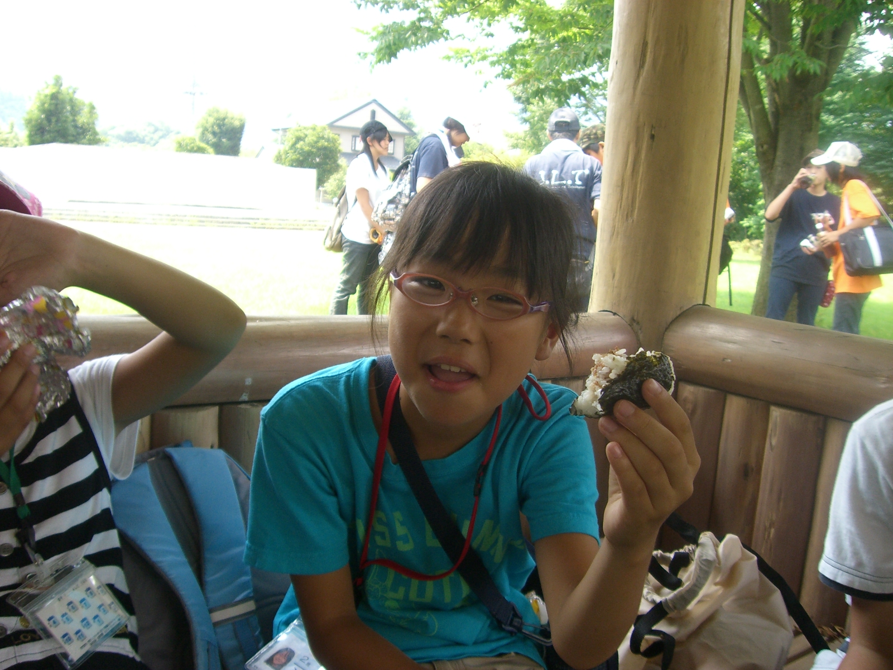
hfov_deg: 49.0
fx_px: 980
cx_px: 446
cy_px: 335
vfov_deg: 37.7
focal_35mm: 38
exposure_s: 1/200
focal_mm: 6.2
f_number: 2.7
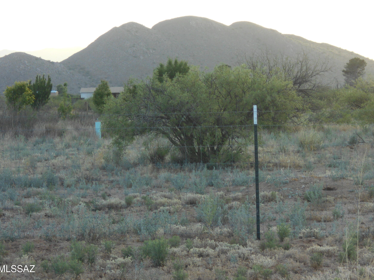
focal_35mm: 156
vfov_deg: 9.5
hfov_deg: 12.7
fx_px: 1685
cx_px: 191
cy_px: 116
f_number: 6.5
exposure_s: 1/60
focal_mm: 23
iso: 100
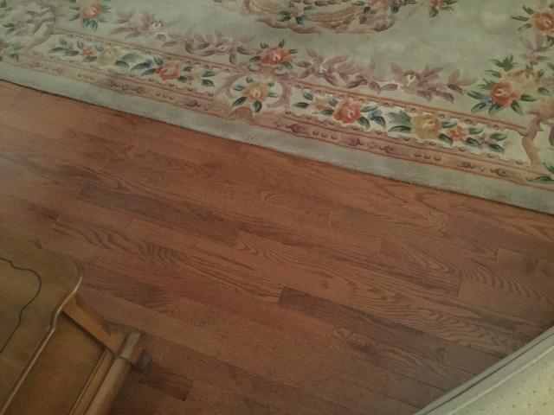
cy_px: 208
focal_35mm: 31
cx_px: 277
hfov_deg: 58.4
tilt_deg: -60.0
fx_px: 496
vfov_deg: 45.4
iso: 640
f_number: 2.4
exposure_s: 1/15
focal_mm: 3.3
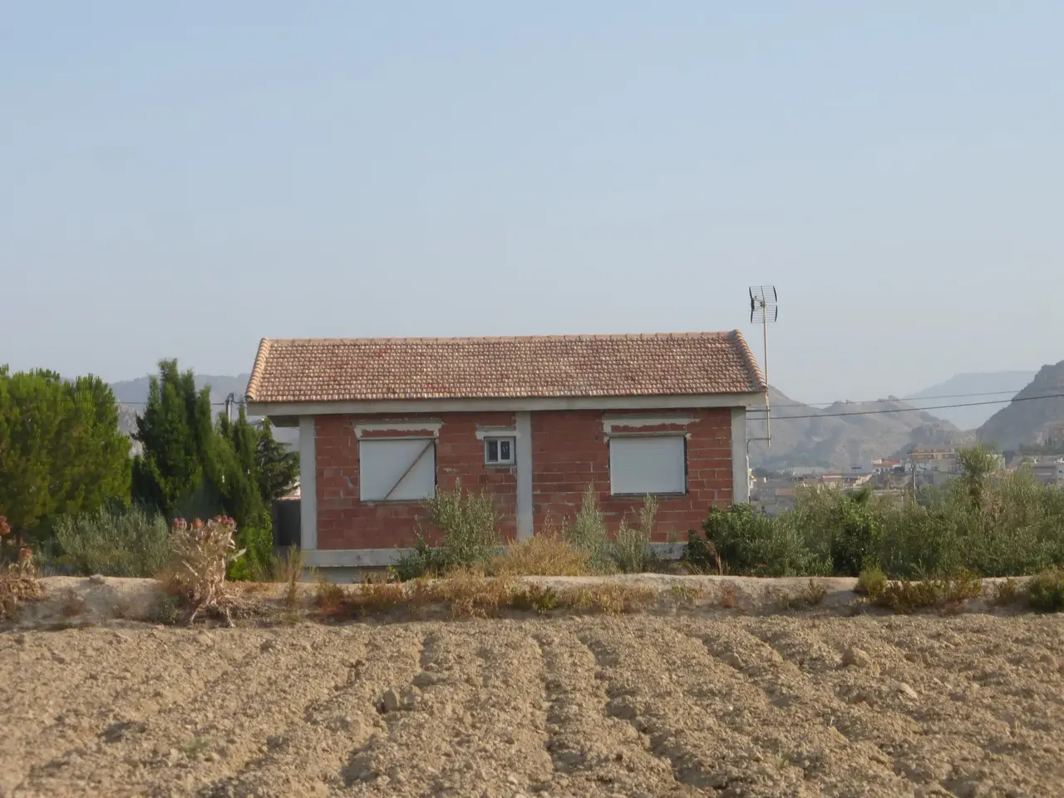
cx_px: 532
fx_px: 3197
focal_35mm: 104
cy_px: 399
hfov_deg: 18.9
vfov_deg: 14.2
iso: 100
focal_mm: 17.1
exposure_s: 1/400
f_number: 5.3
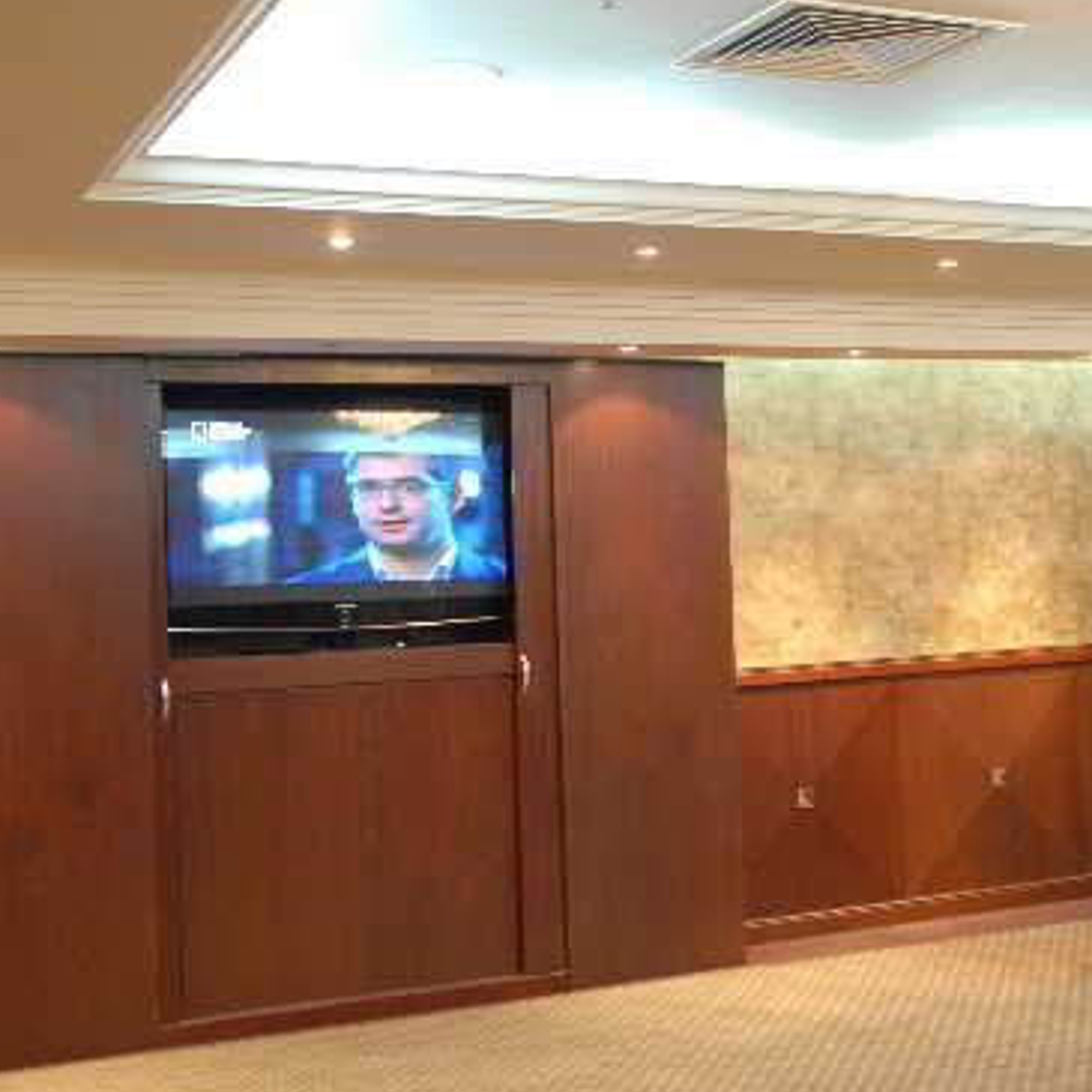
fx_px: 1999
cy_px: 458
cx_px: 886
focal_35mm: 56
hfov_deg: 29.8
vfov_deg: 30.5
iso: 500
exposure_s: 1/30
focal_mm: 20
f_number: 2.8
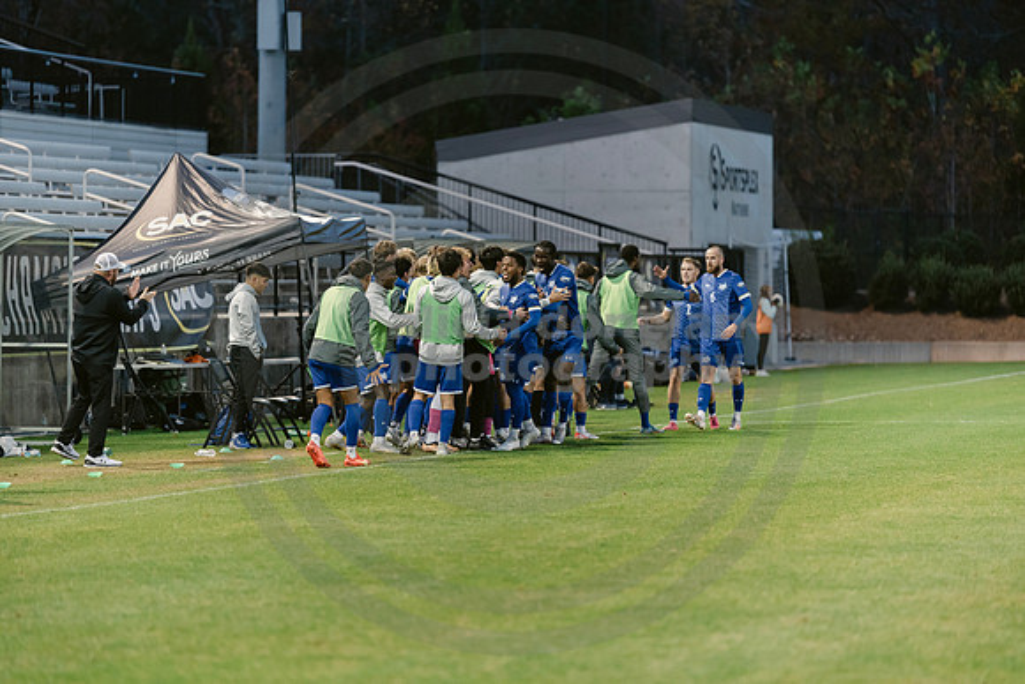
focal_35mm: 200
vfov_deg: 6.9
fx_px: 5696
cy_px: 342
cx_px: 512
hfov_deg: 10.3
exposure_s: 1/320
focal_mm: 200
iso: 1600
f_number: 2.8
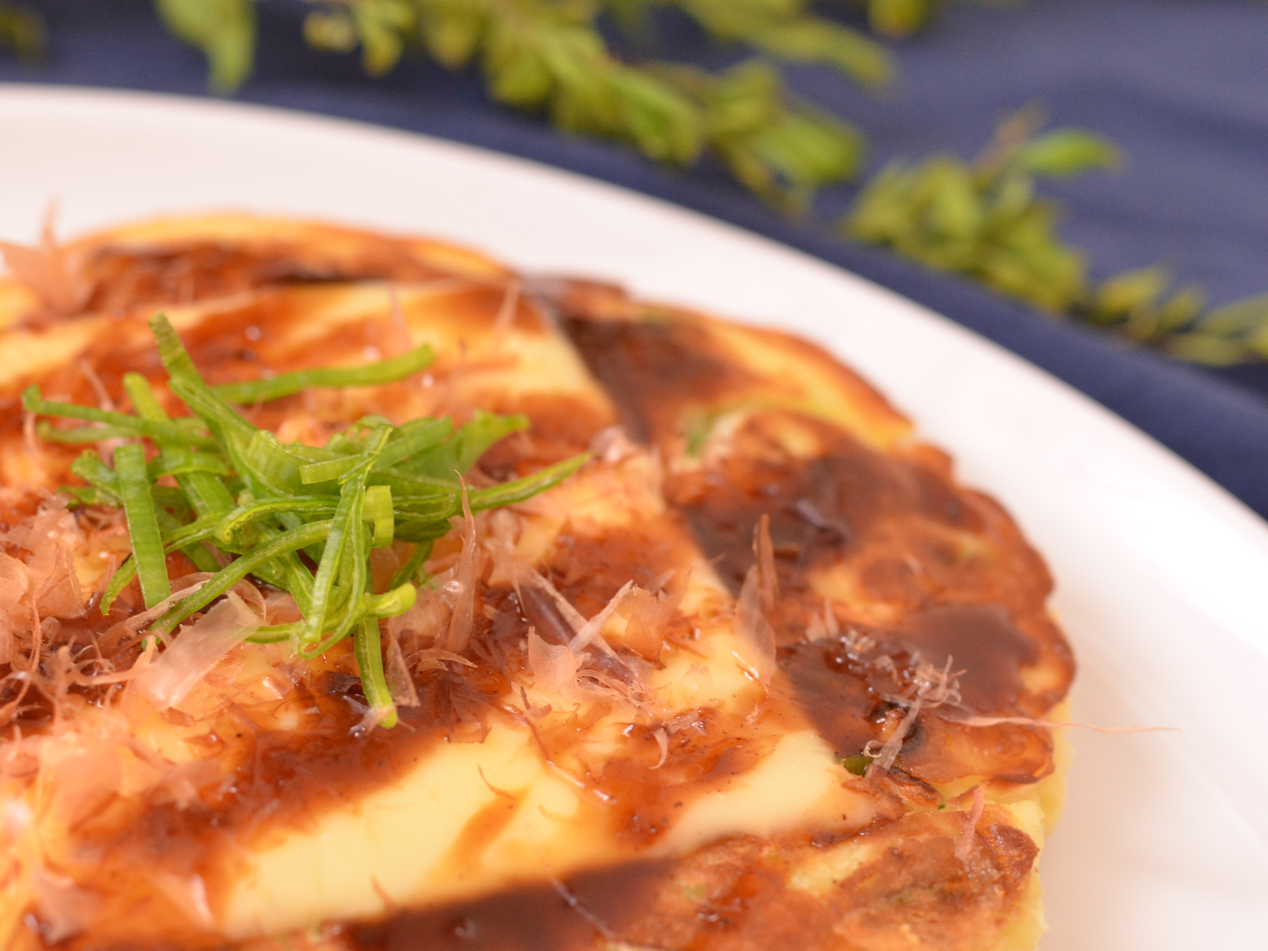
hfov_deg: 28.5
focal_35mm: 67
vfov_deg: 21.9
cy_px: 553
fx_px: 2454
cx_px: 289
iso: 800
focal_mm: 30
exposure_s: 1/60
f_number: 4
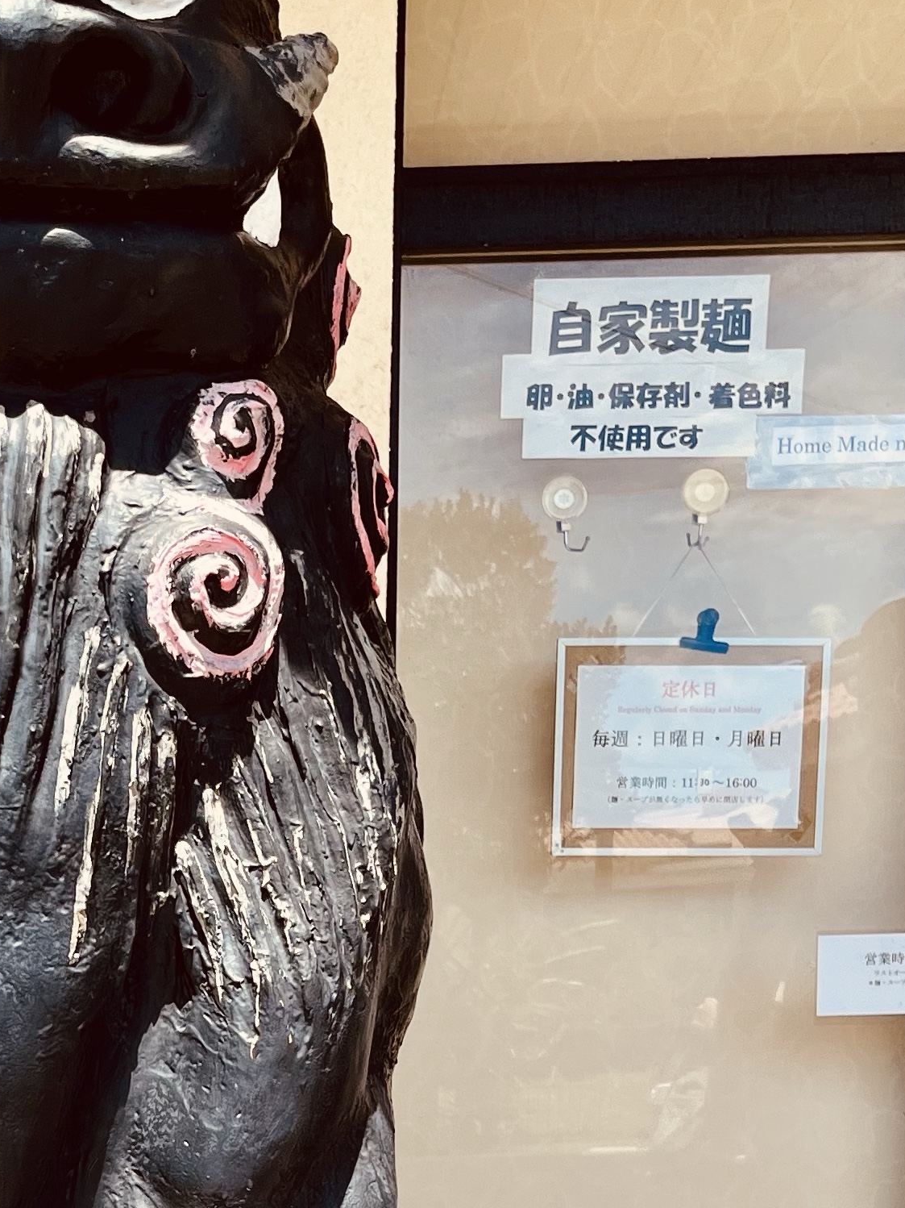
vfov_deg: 26.0
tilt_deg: -8.6
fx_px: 2441
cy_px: 1273
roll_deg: +1.6
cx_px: 60
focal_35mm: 70
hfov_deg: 20.5
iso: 50
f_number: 1.6
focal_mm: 5.1
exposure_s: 1/1647
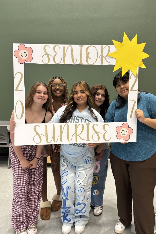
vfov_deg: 65.5
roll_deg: +0.5
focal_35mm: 28
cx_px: 80
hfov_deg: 46.4
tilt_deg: -5.9
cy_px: 115
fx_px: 182
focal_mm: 5.96
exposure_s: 1/60
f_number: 1.6
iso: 400
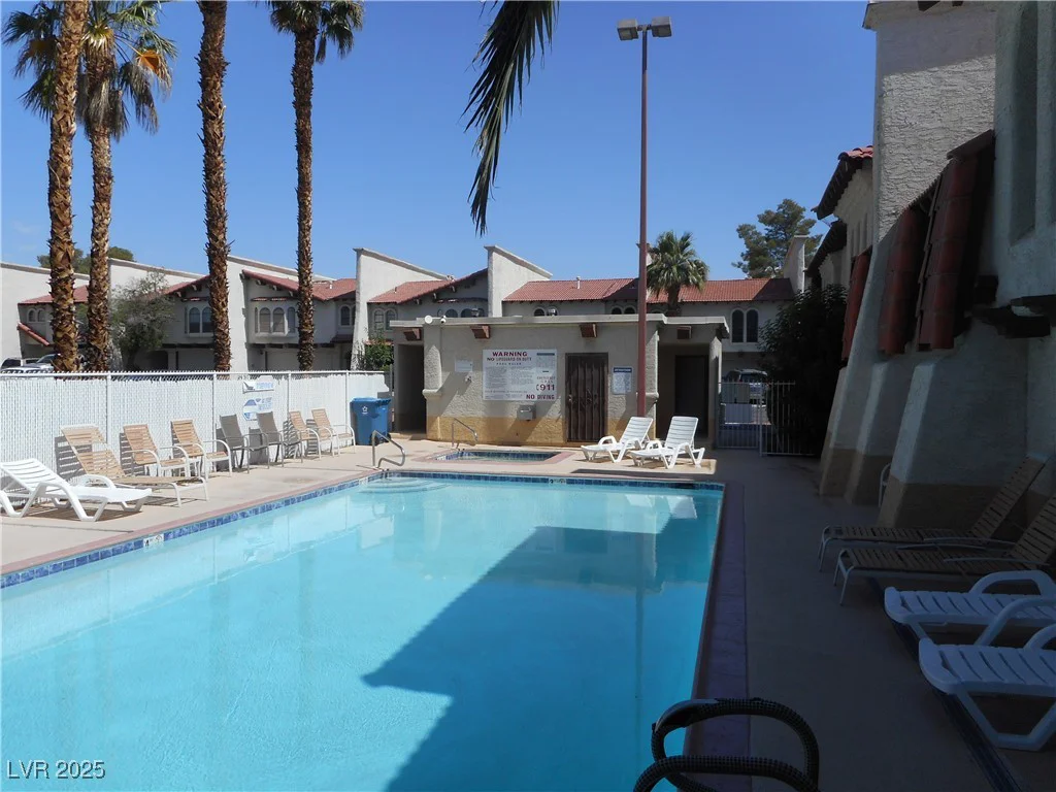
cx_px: 528
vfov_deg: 54.9
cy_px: 396
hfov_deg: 69.4
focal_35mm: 25
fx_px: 763
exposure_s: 1/1250
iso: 80
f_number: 3.7
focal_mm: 4.5
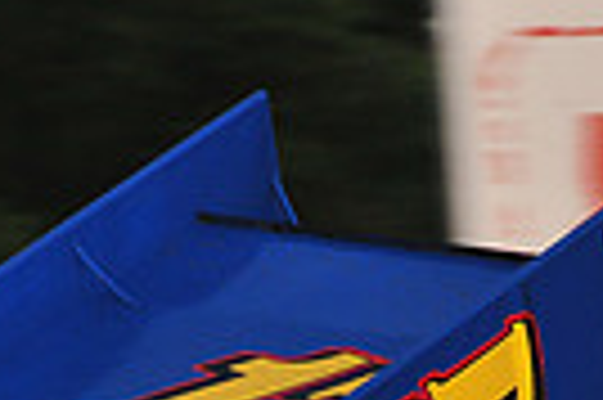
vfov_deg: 1.6
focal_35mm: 864
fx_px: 14454
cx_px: 270
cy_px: 584
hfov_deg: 2.4
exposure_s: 1/320
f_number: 7.1
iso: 1000
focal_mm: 200
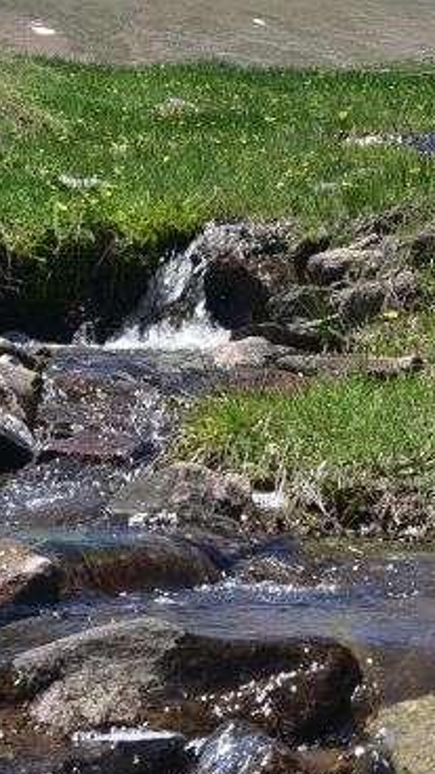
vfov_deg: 11.6
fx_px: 3794
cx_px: 305
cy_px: 134
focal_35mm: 185
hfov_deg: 6.6
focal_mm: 50
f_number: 13
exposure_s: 1/125
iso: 160
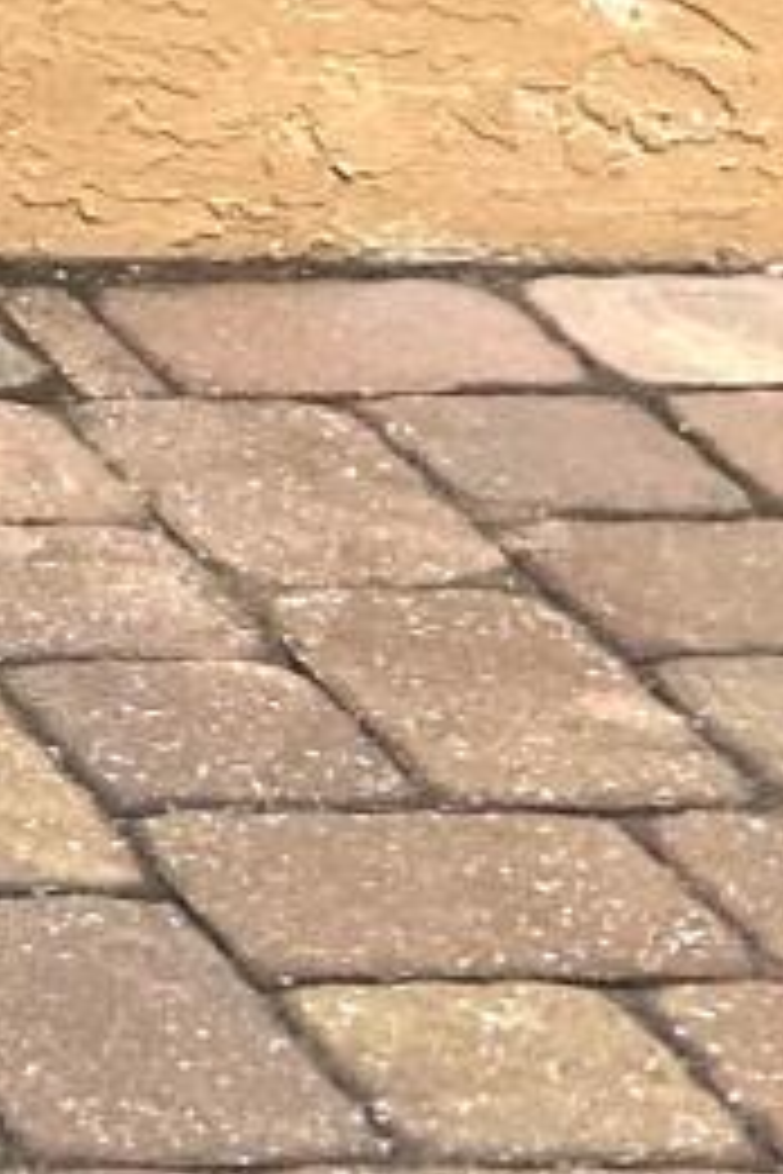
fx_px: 6753
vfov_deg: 9.0
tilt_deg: -5.0
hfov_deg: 5.6
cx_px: -2534
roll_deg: -0.4
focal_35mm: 207
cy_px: -1556
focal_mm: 5.7
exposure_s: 1/2457
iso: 50
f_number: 1.5
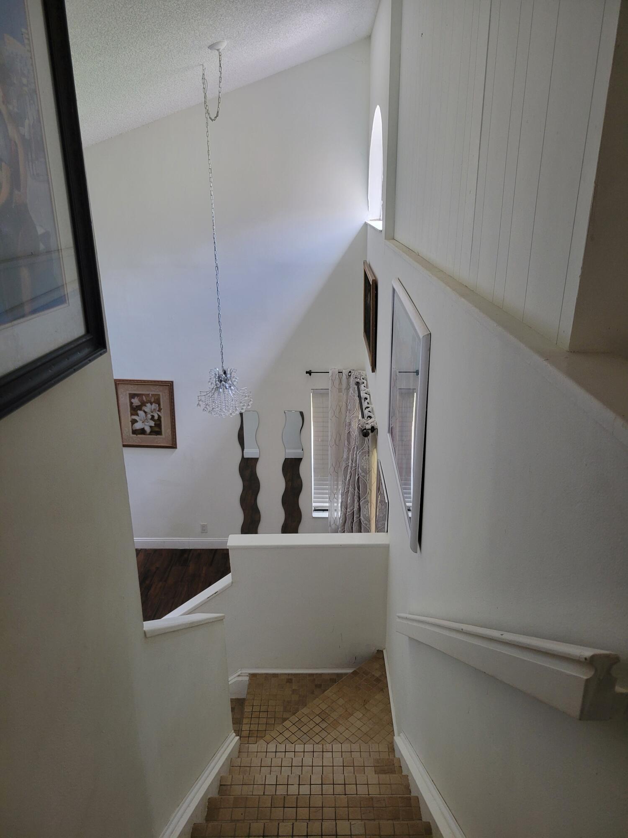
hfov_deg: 53.1
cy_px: 419
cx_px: 314
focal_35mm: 26
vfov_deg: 67.3
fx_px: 629
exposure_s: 1/60
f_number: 1.8
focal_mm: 5.4
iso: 200
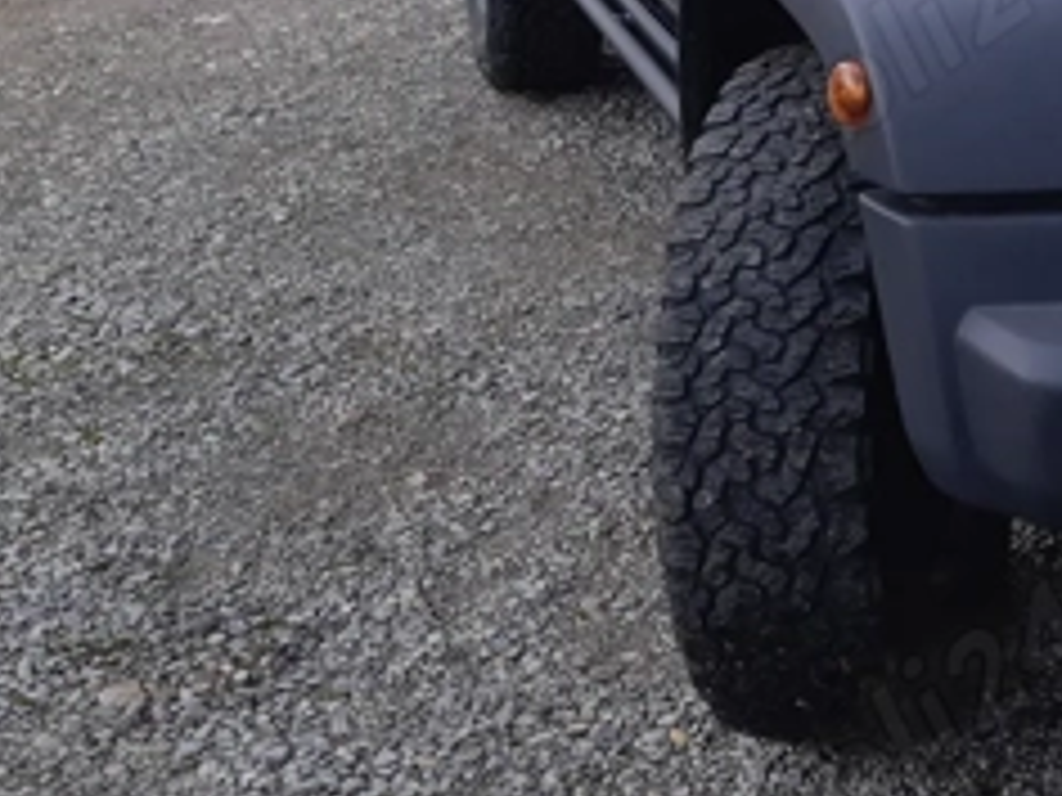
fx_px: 2025
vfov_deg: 21.7
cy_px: 72
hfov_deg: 26.3
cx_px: 1264
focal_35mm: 66
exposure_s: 1/620
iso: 40
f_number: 1.7
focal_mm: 3.93
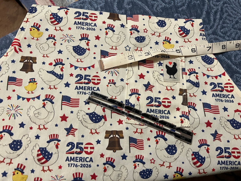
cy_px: 90
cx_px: 120
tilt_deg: -72.4
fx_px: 181
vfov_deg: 53.1
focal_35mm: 26
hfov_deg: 67.3
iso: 320
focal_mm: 5.7
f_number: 1.5
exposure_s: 1/60
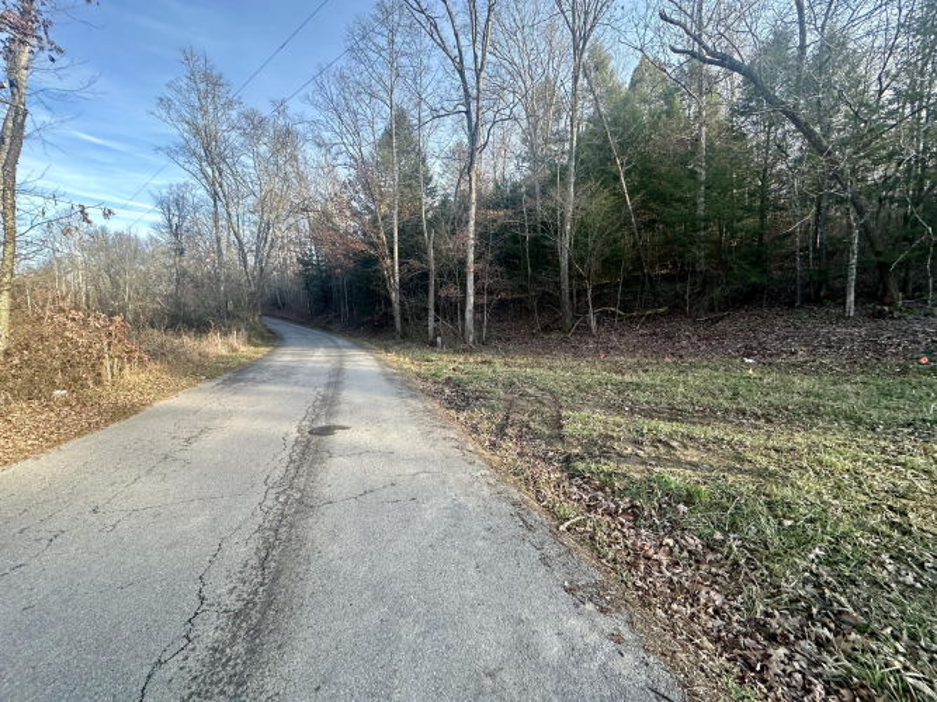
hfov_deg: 102.1
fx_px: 379
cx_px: 468
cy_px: 351
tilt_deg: +1.8
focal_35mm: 14
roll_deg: -0.2
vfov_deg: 85.7
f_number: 2.2
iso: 40
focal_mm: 2.22
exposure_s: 1/120
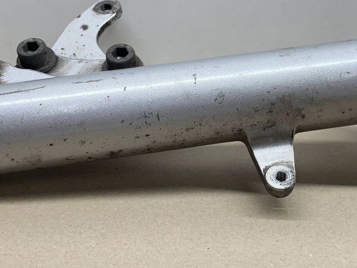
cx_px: 209
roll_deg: -3.1
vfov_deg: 28.0
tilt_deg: -28.5
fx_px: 536
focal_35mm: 52
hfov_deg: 36.7
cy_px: 122
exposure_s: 1/100
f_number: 1.6
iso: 50
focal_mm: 4.2
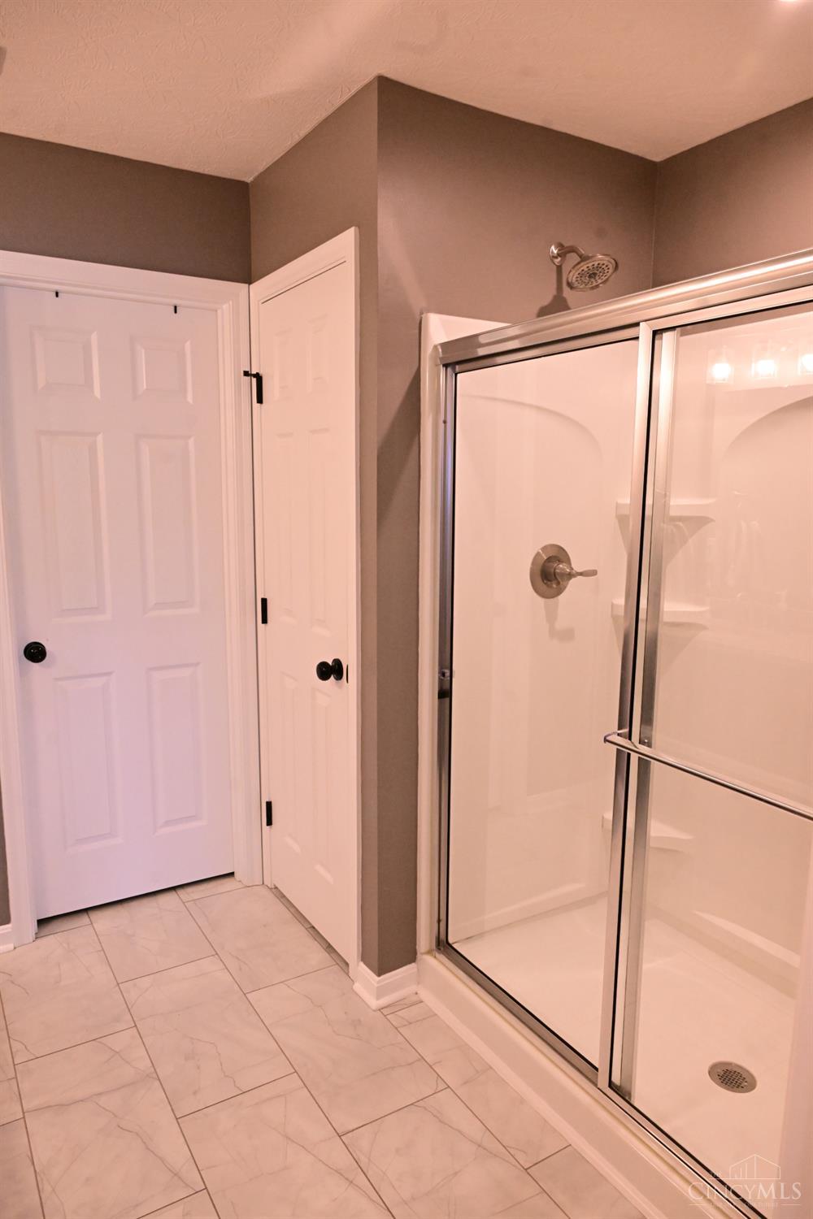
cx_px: 406
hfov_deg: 53.1
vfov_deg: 73.7
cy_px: 610
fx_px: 813
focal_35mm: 24
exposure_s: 1/200
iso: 6400
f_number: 7.1
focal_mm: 24
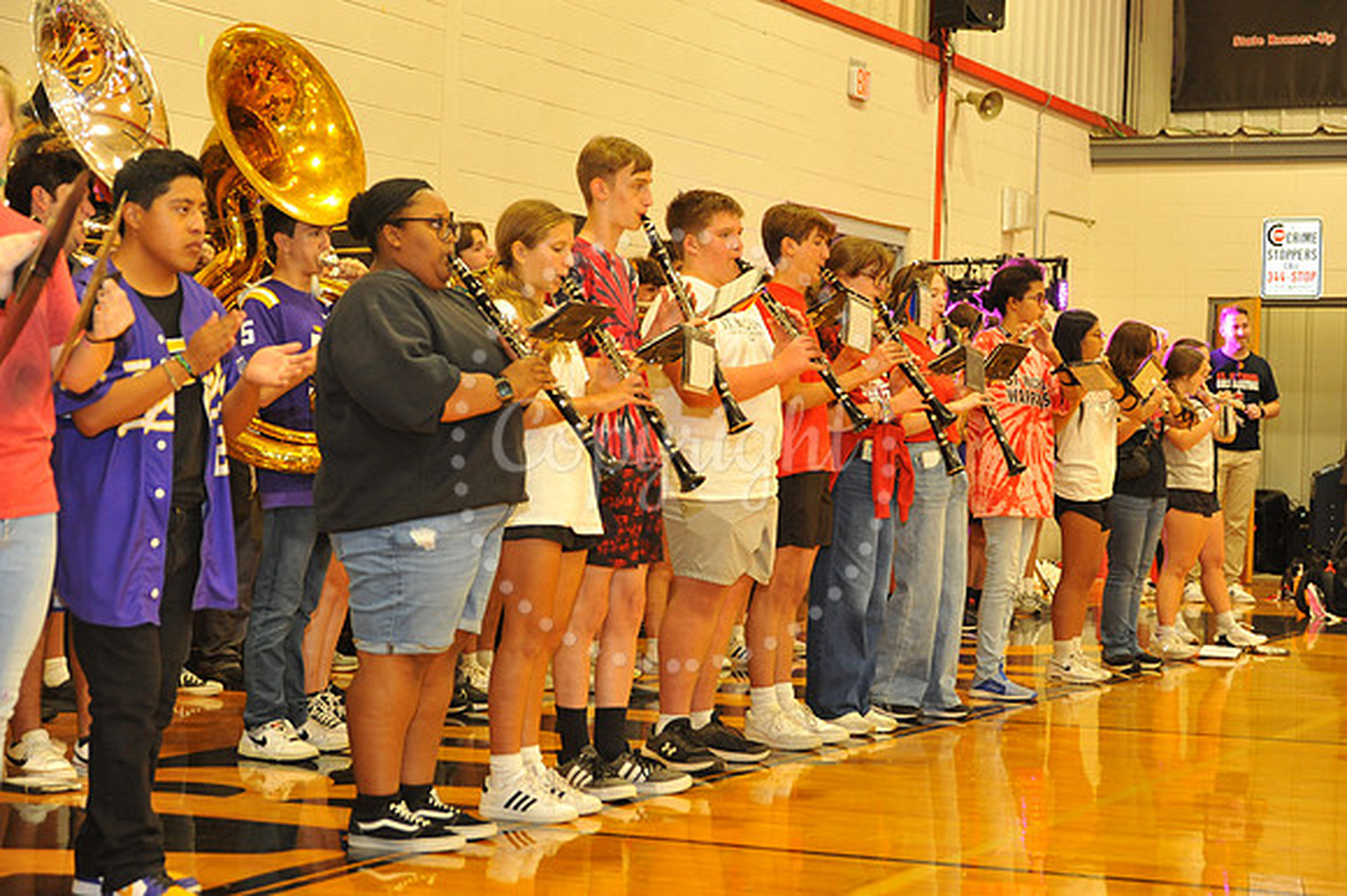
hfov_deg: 25.4
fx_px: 2992
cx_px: 674
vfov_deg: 17.0
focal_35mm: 80
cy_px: 448
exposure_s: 1/50
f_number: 6.3
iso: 2000
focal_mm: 80
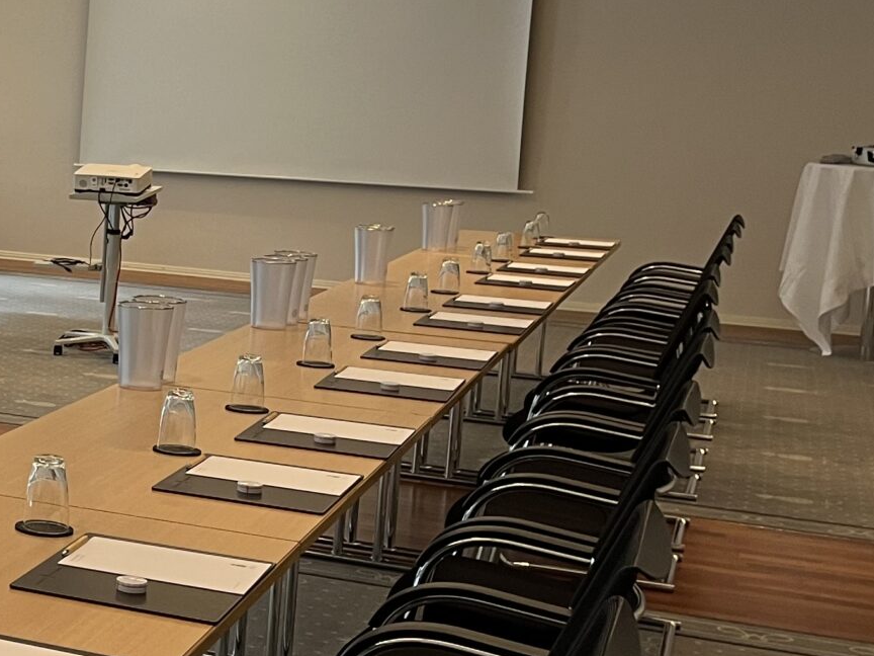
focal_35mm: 77
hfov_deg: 22.1
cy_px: 286
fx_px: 1944
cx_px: -333
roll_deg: -1.6
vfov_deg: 19.1
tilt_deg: -7.7
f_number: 1.6
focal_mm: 5.1
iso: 64
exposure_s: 1/50
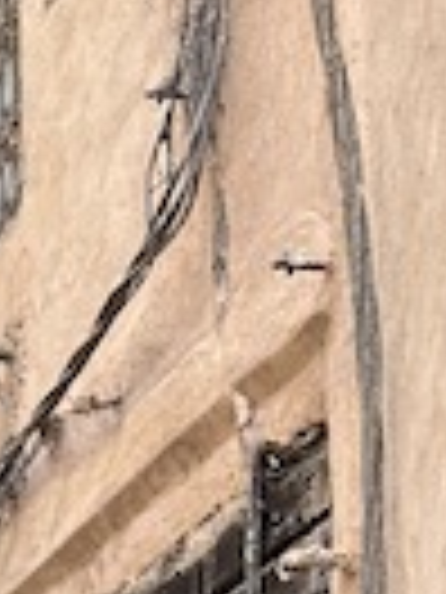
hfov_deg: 11.3
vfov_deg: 14.0
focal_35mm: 116
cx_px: -505
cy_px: 1220
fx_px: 1993
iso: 64
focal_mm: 6.86
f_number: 1.78
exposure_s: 1/153
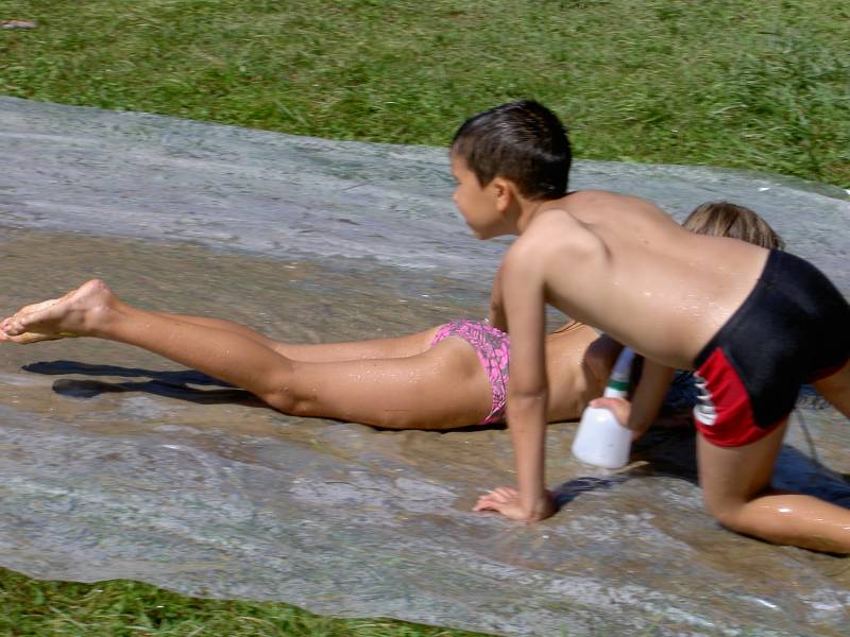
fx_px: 2848
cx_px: 425
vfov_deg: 12.8
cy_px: 318
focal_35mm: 116
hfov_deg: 17.0
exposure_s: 1/200
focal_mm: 24
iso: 100
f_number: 8.3
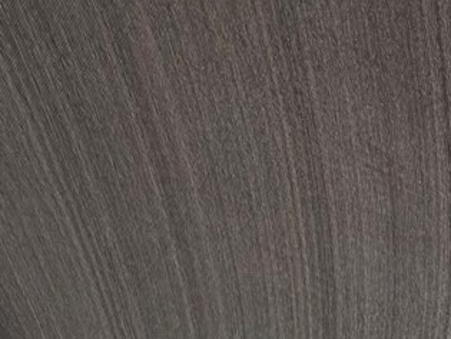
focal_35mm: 71
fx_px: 926
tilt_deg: -6.5
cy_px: 811
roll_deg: -1.6
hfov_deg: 20.9
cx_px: 763
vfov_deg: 14.2
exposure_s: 1/1339
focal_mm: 2.22
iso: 25
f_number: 2.2
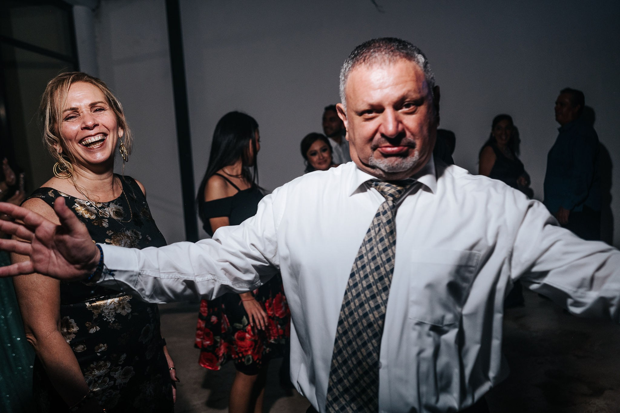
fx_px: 603
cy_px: 206
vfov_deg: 37.8
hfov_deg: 54.4
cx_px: 310
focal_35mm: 35
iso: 800
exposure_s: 1/200
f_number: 3.2
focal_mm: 35
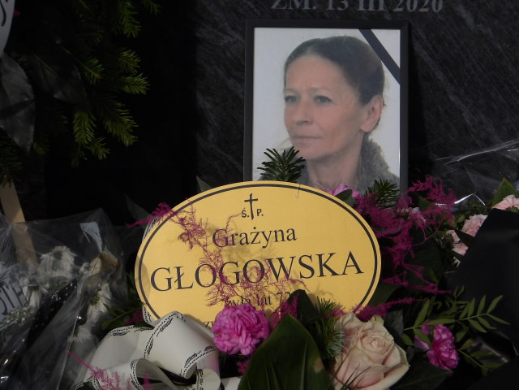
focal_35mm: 108
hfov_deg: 18.2
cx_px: 260
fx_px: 1619
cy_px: 195
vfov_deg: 13.7
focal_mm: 19.6
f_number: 23.2
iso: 100
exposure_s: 1/105
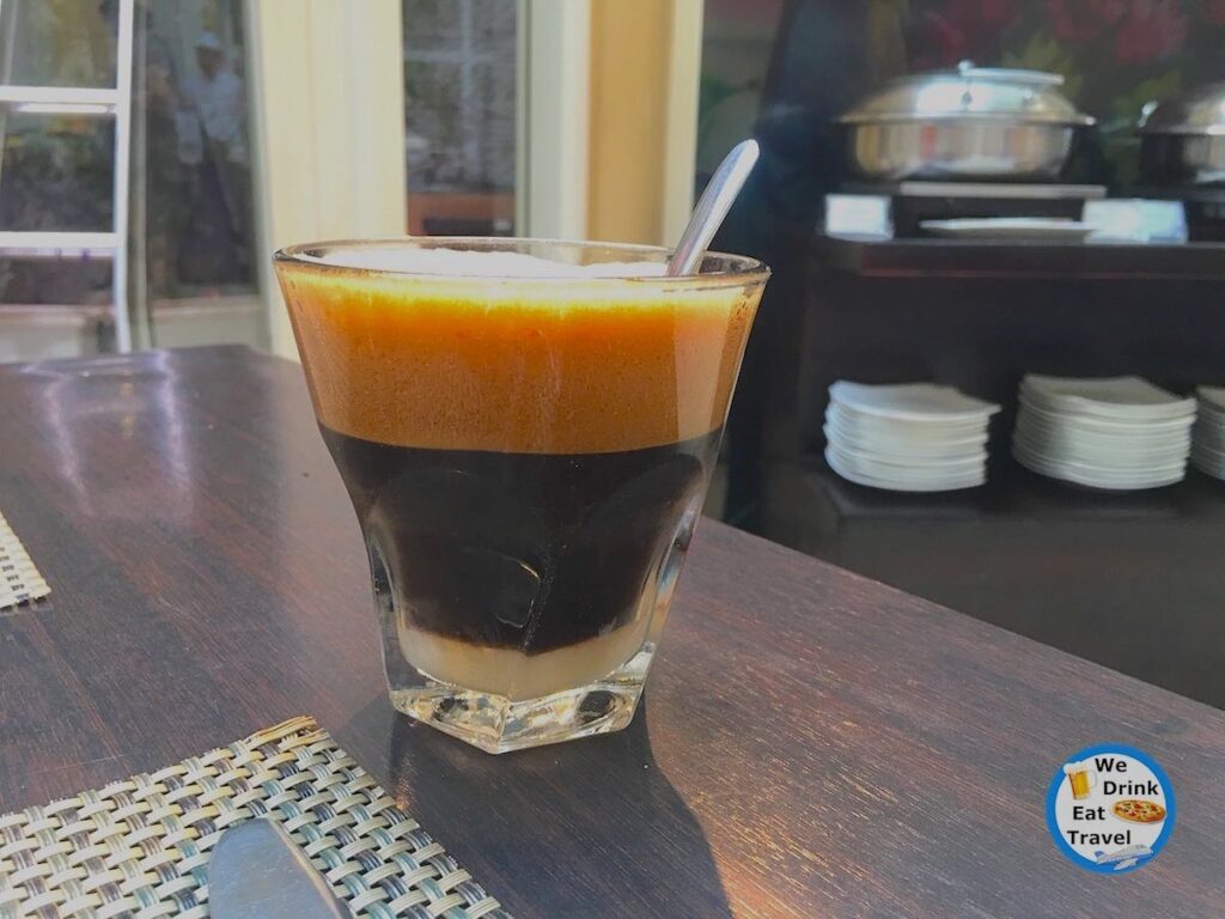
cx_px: 612
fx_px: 1026
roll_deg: -2.2
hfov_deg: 61.7
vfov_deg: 48.2
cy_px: 460
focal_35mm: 29
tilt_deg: -15.0
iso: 40
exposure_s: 1/17
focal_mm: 4.15
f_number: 2.2
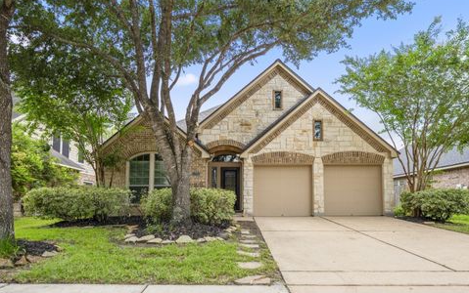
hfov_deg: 94.3
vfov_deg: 68.1
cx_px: 244
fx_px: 217
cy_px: 144
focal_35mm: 17
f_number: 2.8
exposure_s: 1/3200
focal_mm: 16
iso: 100
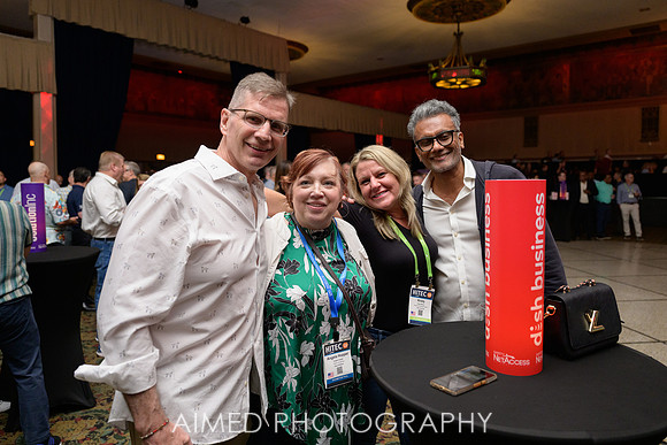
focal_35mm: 26
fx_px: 488
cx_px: 334
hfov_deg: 68.7
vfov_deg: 49.0
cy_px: 204
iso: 2000
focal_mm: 24
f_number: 2.8
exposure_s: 1/200
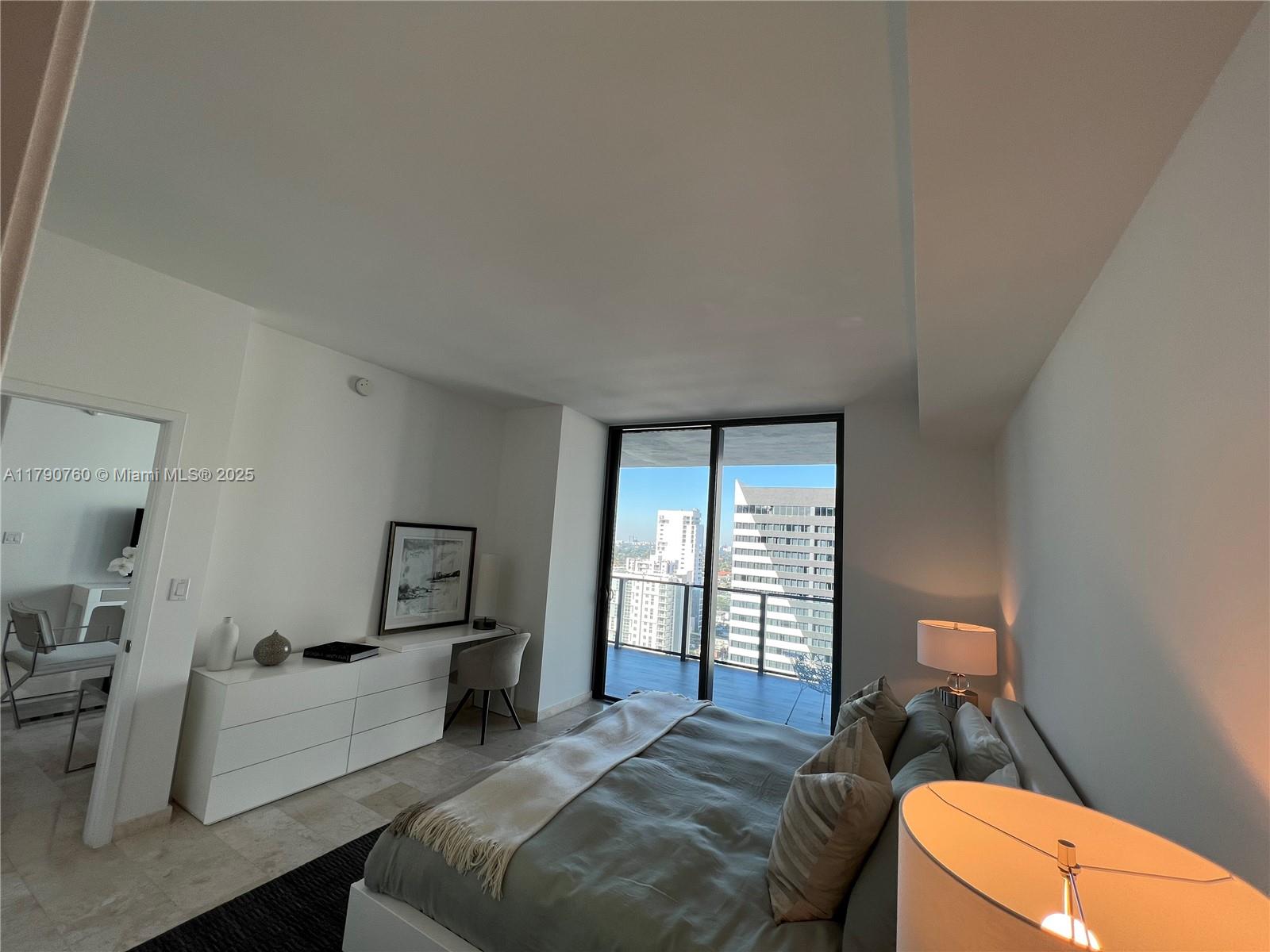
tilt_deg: +7.2
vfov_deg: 89.9
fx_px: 477
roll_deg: -3.7
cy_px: 476
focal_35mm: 13
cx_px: 635
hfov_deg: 106.2
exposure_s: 1/144
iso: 32
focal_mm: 1.57
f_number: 1.8
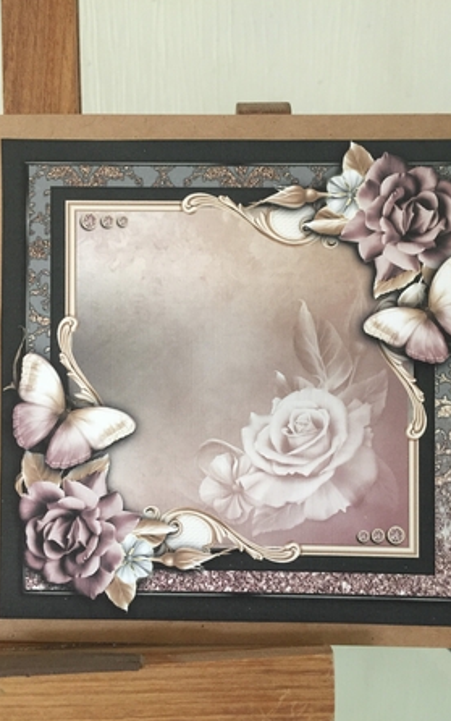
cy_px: 359
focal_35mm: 31
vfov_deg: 61.2
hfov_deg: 40.6
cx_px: 242
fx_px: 609
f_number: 2.2
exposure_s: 1/33
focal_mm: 4.15
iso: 160
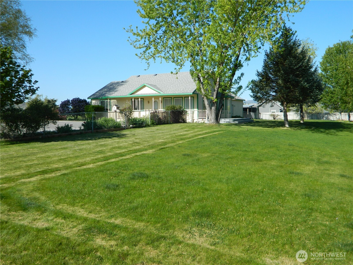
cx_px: 176
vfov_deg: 45.4
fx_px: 316
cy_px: 132
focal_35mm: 31
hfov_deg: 58.4
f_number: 3.2
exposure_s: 1/1000
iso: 80
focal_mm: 5.6
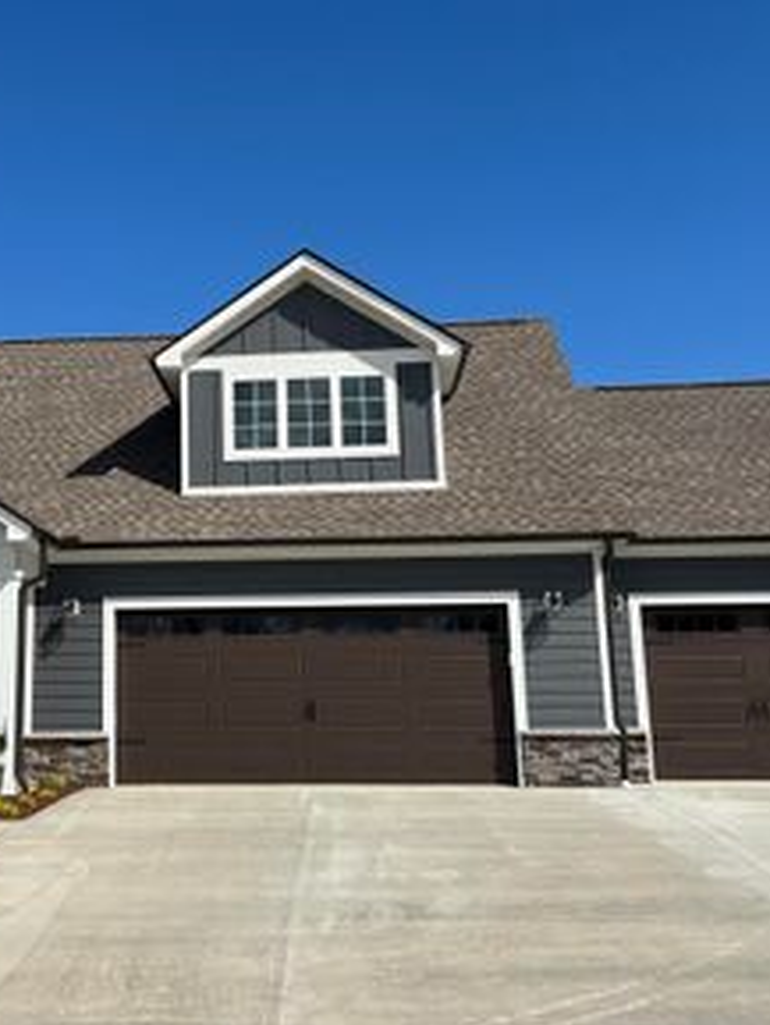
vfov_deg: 41.9
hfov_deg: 31.7
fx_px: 1334
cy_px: 431
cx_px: 209
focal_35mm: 45
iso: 50
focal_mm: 5.7
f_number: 1.5
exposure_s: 1/6211
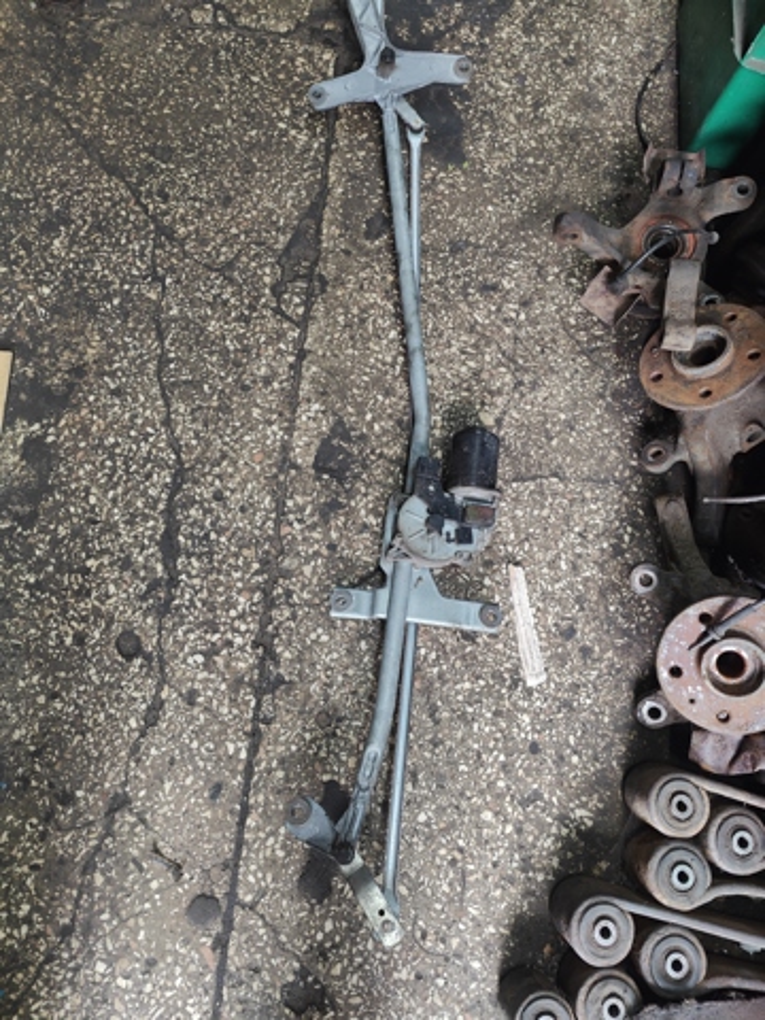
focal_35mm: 23
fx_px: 678
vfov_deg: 73.9
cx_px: 382
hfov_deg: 58.9
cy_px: 510
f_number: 1.8
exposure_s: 1/50
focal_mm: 6.06
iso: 320
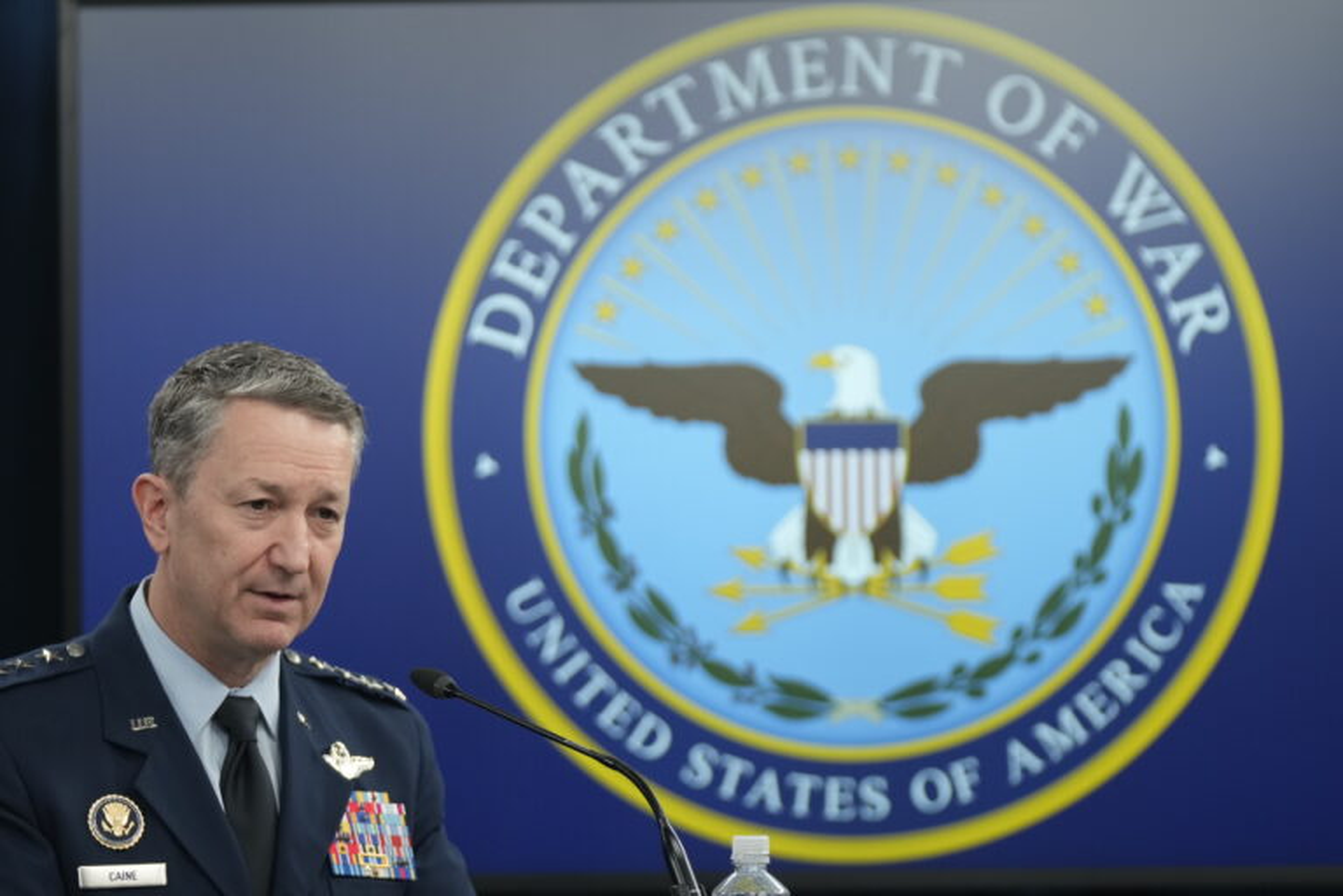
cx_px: 672
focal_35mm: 222
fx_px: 8281
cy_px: 448
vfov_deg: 6.2
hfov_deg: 9.3
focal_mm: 148
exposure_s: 1/640
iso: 800
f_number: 2.8
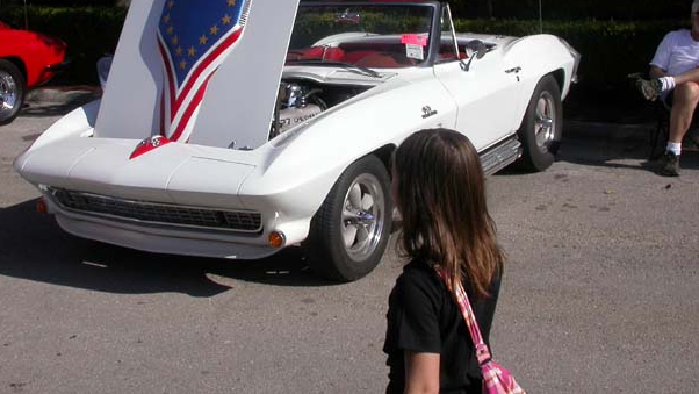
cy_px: 77
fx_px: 1020
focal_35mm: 55
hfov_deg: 37.8
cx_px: 310
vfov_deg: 21.6
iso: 100
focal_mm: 7.85
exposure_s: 1/549
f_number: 7.5
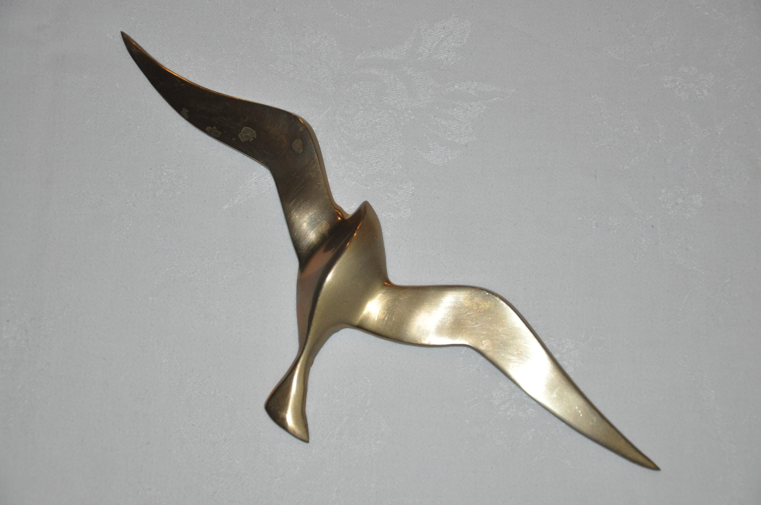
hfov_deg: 23.4
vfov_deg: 15.7
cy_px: 252
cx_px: 380
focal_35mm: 87
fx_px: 1837
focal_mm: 58
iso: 800
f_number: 5
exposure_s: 1/60
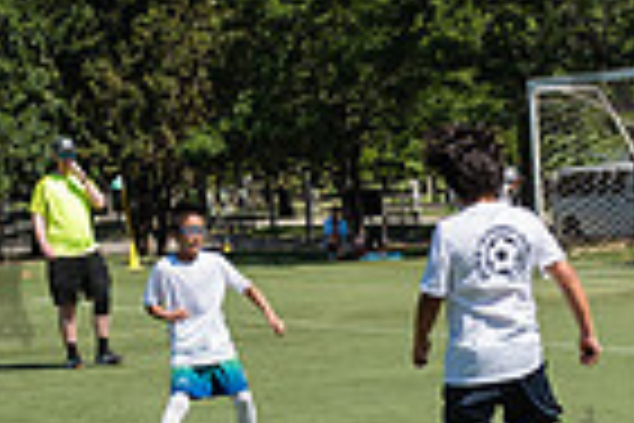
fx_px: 2148
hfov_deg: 16.7
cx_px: 511
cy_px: 489
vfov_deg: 11.1
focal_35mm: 122
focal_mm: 27
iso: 200
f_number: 4
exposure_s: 1/1600
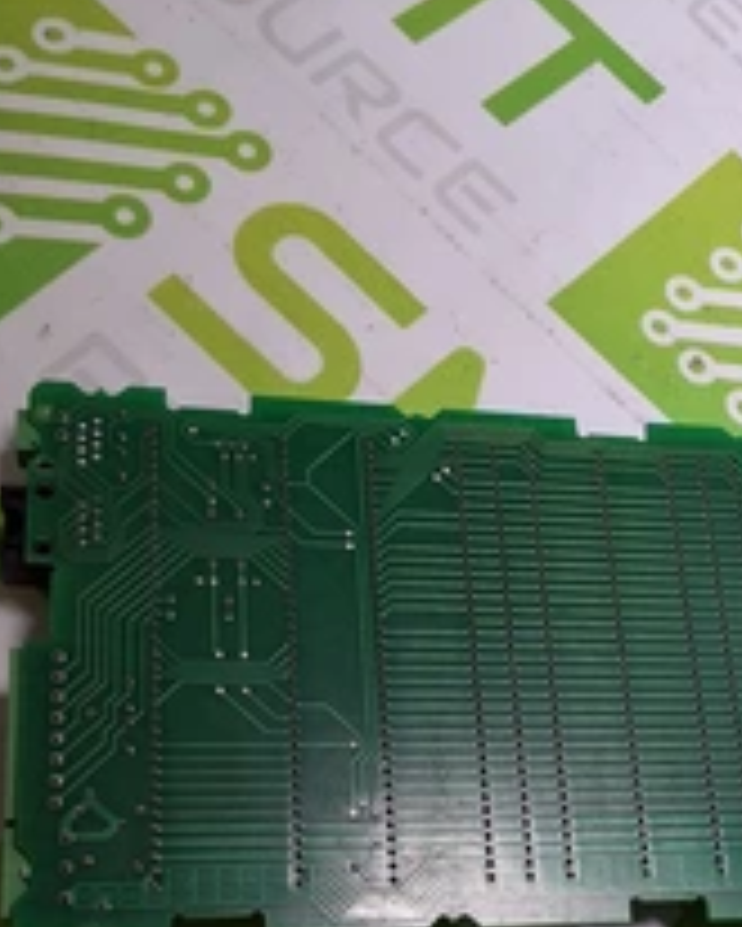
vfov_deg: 34.4
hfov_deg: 28.2
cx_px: 567
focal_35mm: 53
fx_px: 1454
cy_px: 724
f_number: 1.9
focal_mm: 2.91
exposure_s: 1/120
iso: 50
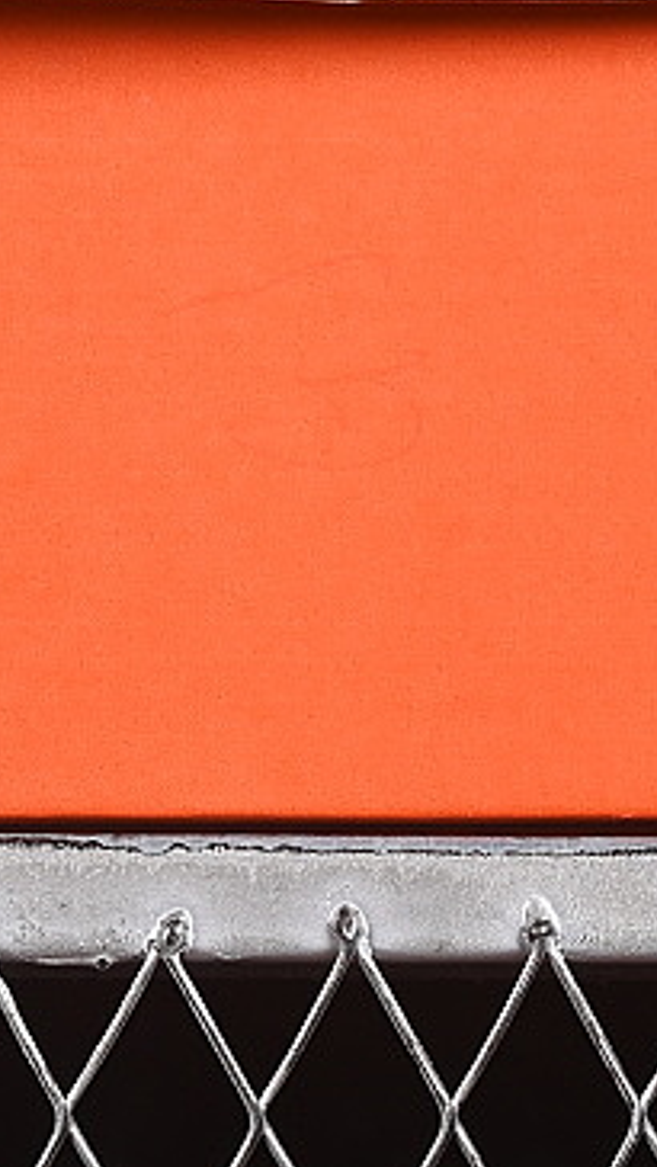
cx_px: 141
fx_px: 7209
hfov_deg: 5.2
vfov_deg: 9.2
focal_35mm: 233
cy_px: 112
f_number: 6.3
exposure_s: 1/60
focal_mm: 50
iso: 160
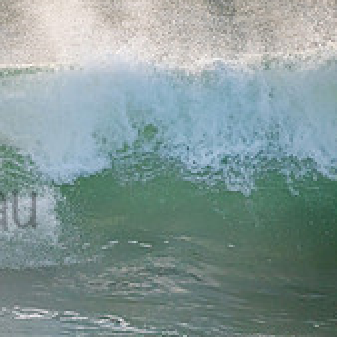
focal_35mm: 1462
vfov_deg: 1.2
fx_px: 16103
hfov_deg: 1.2
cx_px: -171
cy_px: 182
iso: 360
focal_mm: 500
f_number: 5.6
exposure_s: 1/2000
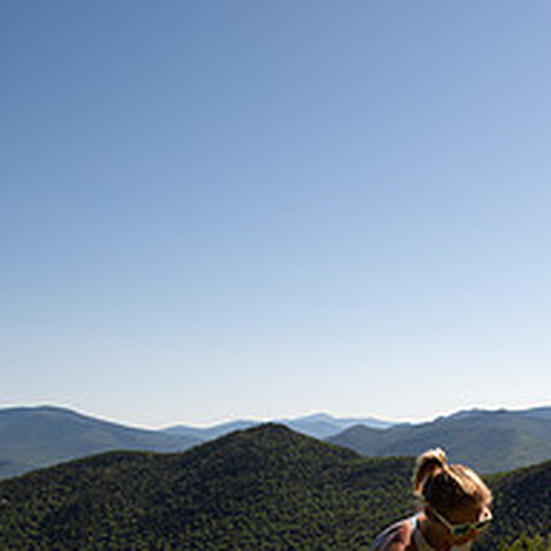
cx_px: 646
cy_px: 551
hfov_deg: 33.9
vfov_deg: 36.7
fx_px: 738
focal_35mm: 41
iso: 100
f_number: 5
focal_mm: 16
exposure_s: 1/500
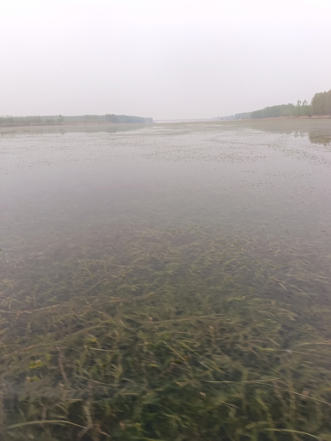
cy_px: 220
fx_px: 319
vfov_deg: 69.4
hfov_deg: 54.9
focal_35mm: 25
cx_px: 166
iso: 111
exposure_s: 1/100
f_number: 1.79
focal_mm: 4.71
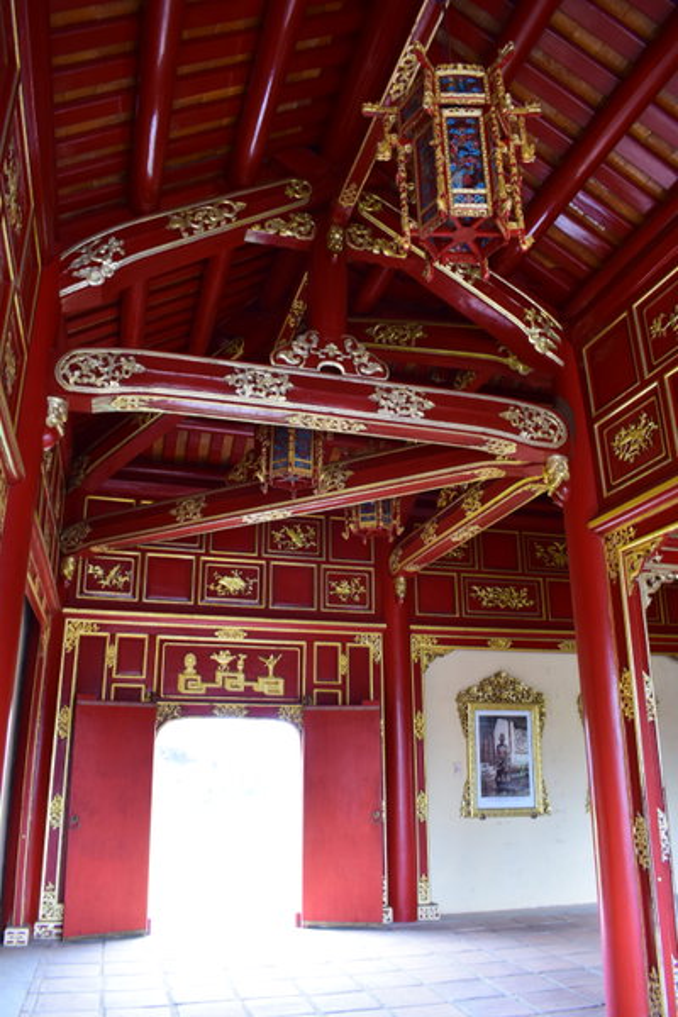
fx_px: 763
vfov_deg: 67.4
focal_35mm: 27
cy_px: 508
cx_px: 339
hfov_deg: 47.9
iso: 640
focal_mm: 18
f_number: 6.3
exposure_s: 1/15
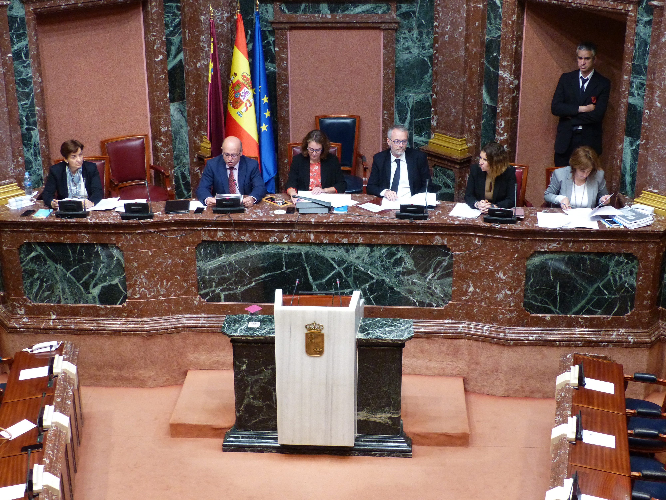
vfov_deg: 27.0
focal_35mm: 54
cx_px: 333
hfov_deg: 35.5
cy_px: 250
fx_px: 1039
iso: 400
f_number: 2.8
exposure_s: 1/25
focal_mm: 9.8
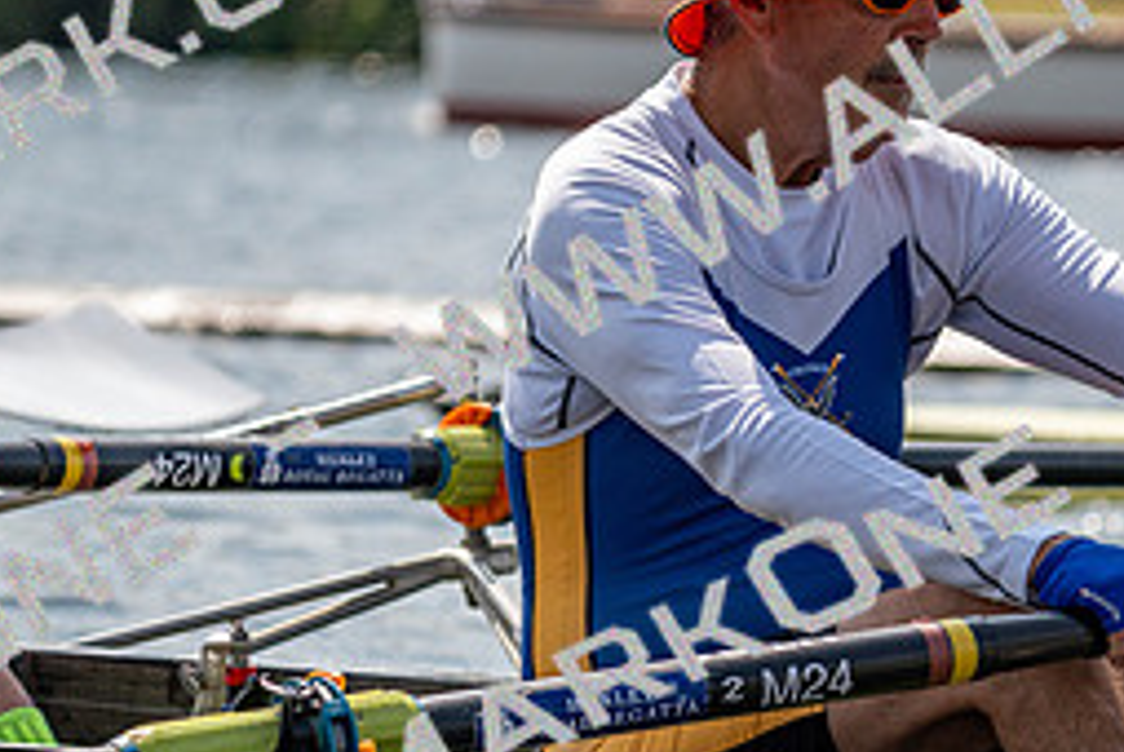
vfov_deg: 3.0
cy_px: 414
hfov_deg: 4.5
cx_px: 938
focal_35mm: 456
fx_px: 14253
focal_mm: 200
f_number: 5.6
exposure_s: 1/1600
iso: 200
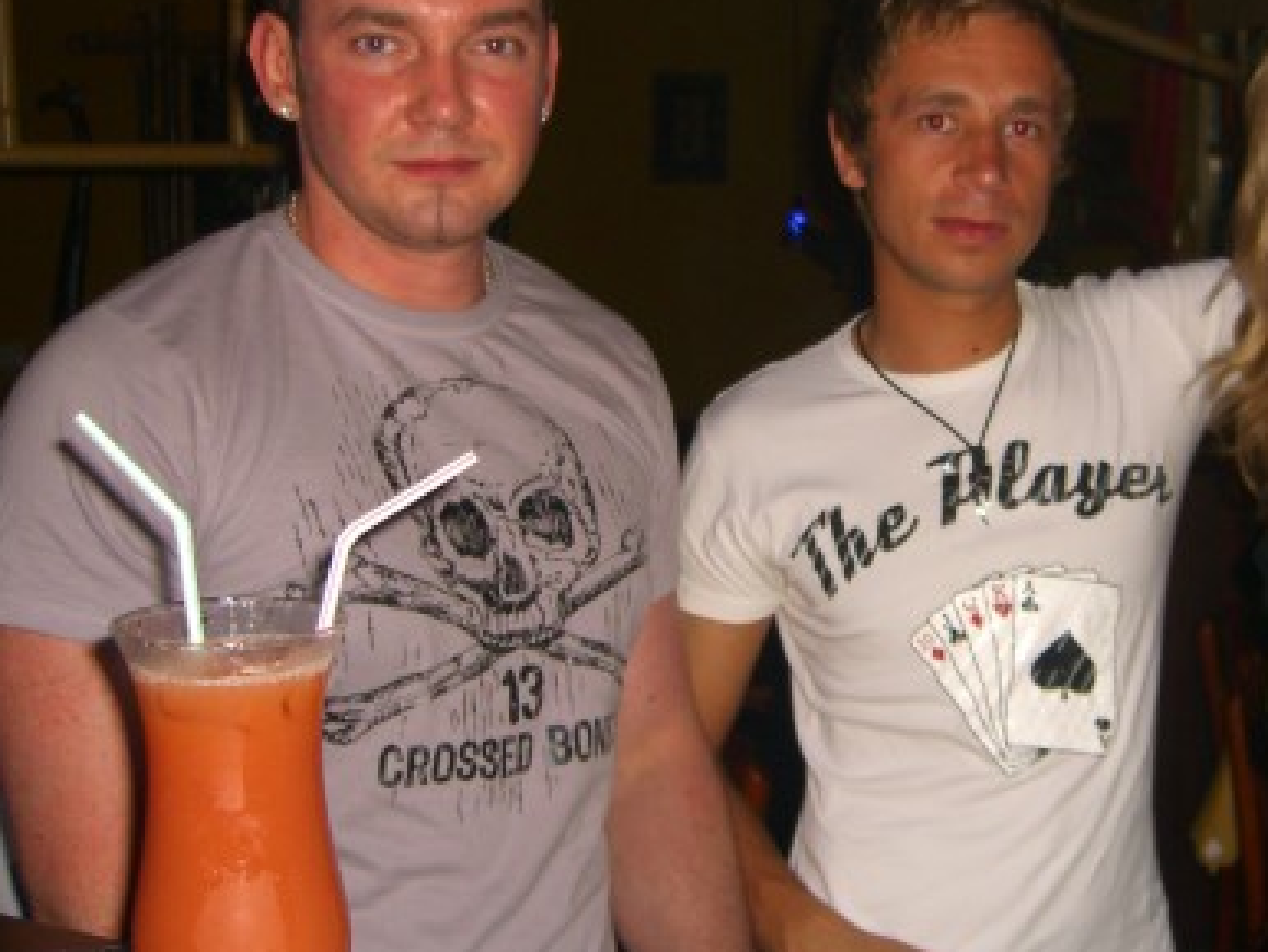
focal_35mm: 59
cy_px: 400
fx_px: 2163
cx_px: 867
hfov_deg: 32.4
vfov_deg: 24.8
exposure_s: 1/60
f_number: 2.8
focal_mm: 7.9
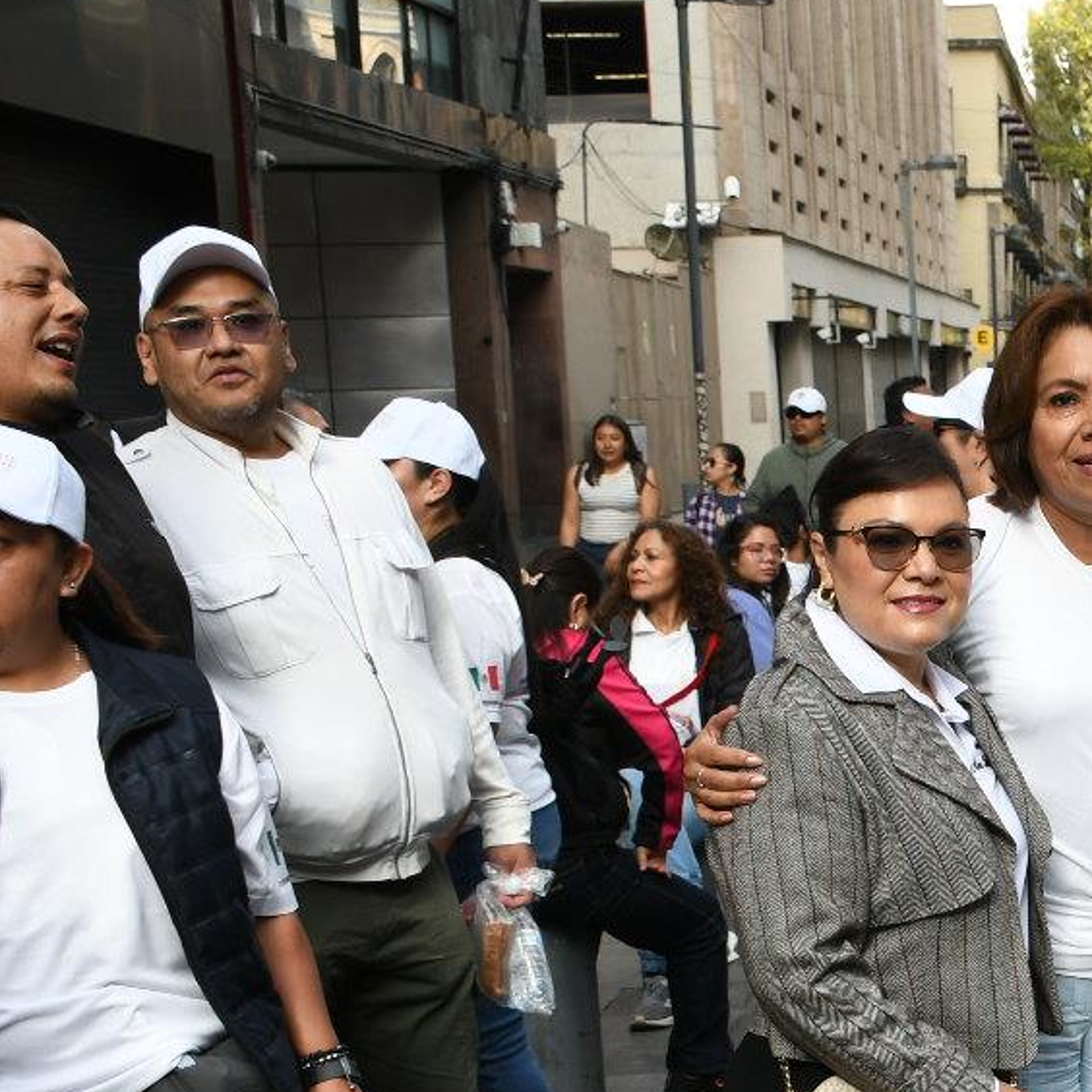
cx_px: 1411
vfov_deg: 20.6
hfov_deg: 19.3
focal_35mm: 83
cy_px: 895
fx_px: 2962
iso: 200
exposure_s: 1/125
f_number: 8
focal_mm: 23
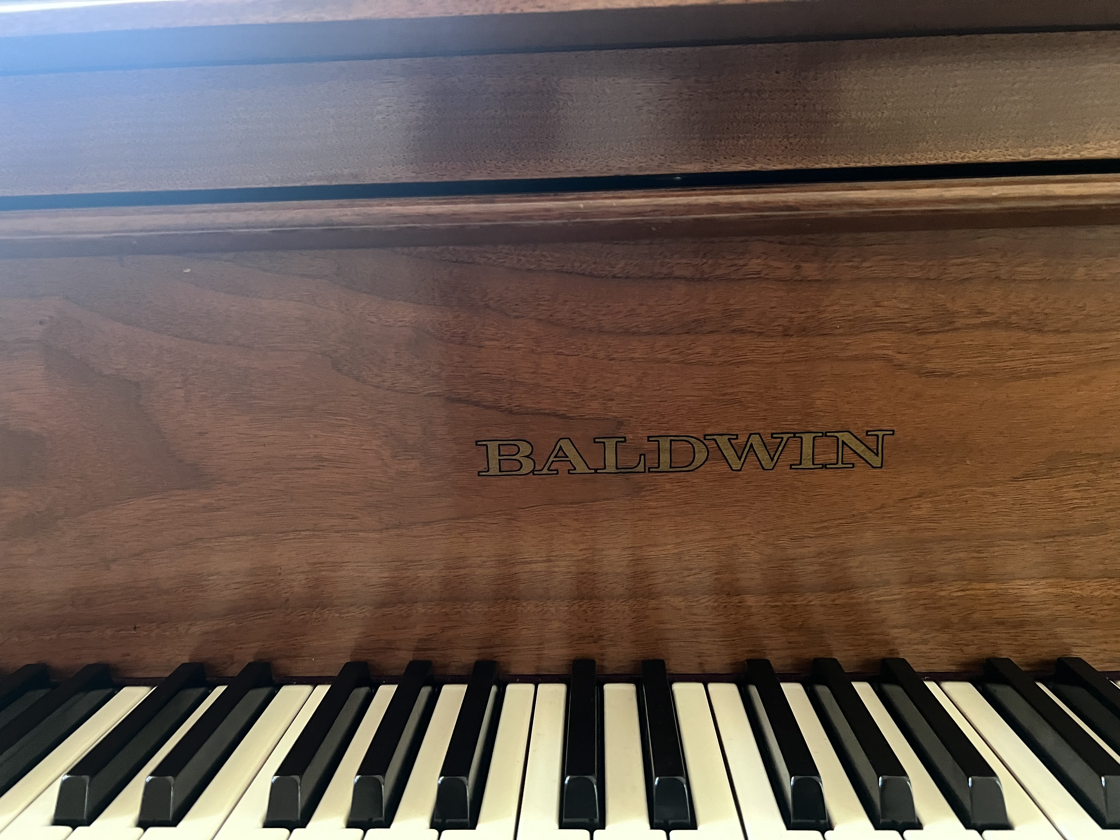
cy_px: 420
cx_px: 560
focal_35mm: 26
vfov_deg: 53.1
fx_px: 841
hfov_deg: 67.3
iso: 640
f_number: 1.5
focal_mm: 5.7
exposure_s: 1/35
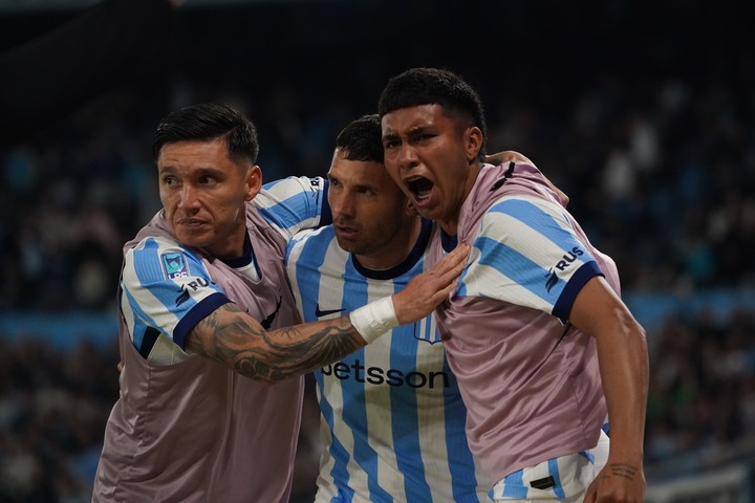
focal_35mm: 291
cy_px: 252
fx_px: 6102
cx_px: 378
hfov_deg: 7.1
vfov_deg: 4.7
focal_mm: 291
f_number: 5.6
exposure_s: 1/2000
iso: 6400
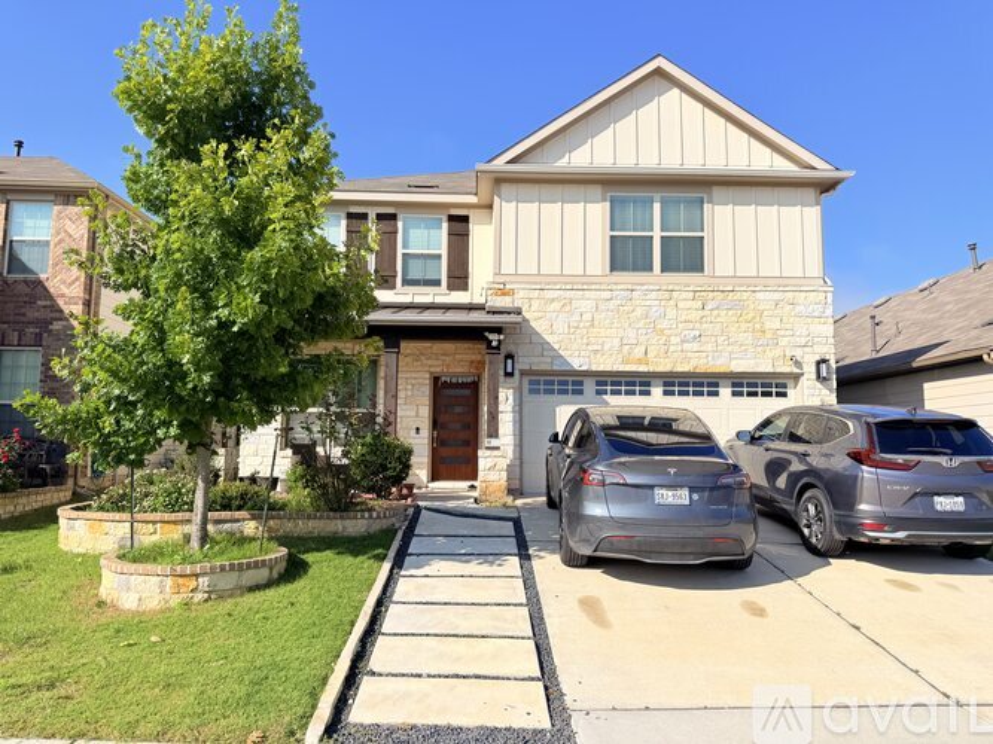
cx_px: 496
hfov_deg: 71.6
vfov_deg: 56.8
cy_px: 372
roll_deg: -0.6
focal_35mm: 24
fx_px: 688
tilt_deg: +6.9
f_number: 1.78
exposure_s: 1/6711
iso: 80
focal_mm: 6.76
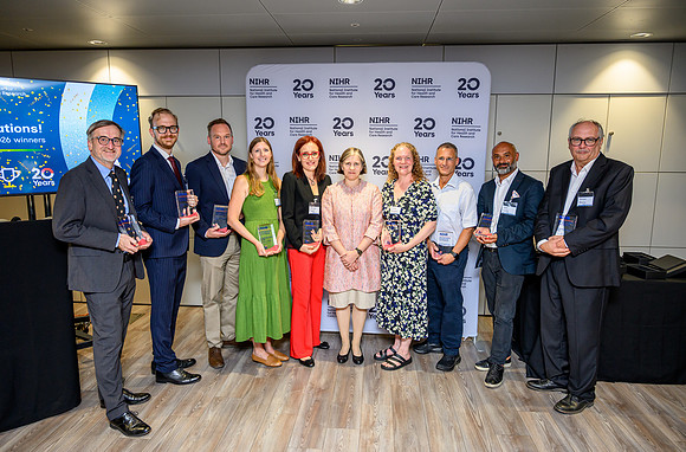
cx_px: 343
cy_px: 223
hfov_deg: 72.6
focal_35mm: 25
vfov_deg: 51.6
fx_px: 467
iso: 1000
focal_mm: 24
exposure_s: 1/200
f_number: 4
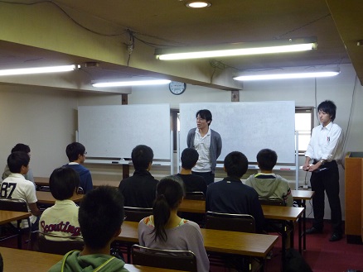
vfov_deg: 34.4
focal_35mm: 42
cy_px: 136
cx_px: 182
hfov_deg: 44.8
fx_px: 441
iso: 320
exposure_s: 1/30
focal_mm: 6.9
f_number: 3.7
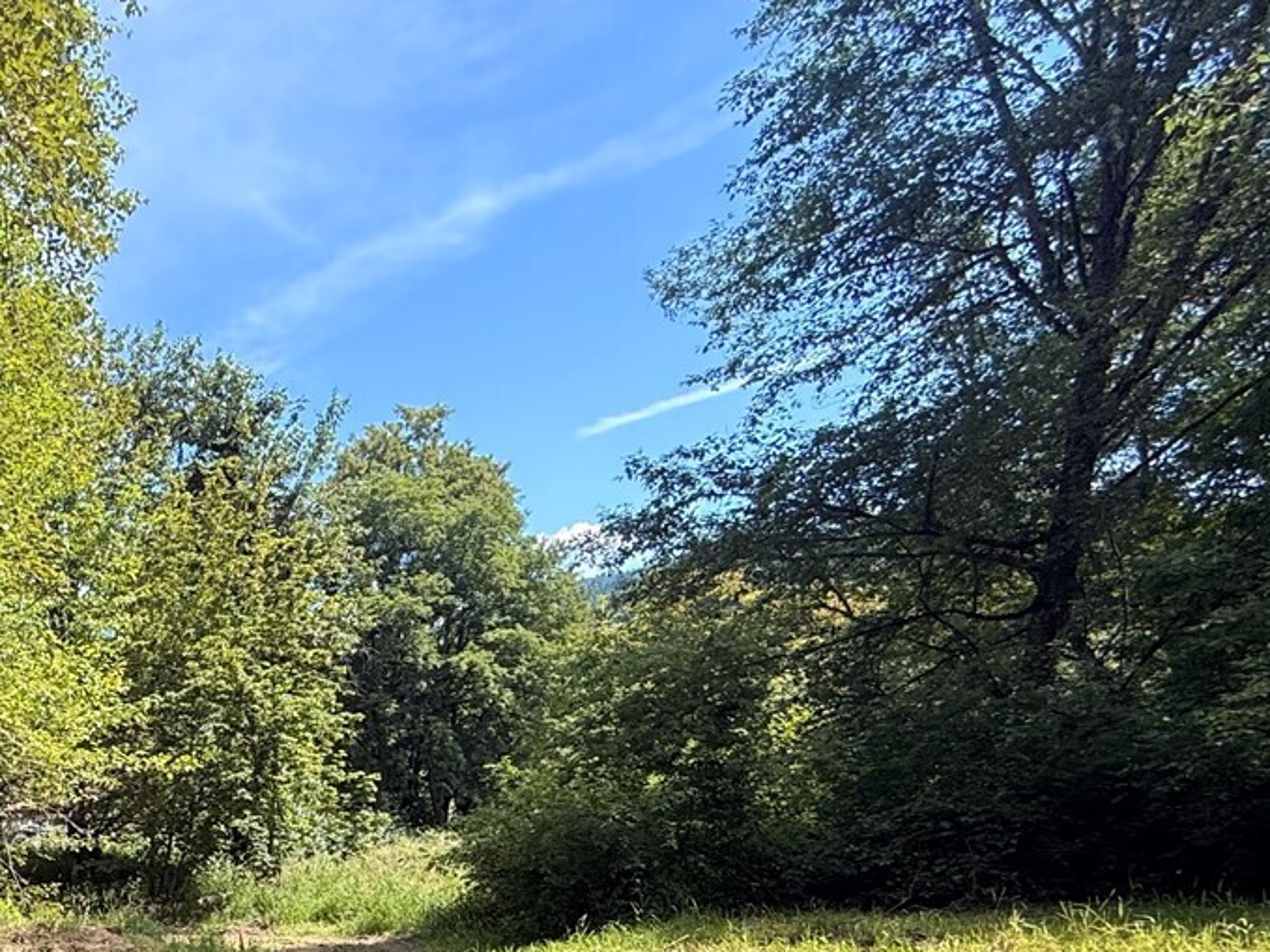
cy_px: 959
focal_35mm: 33
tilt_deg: -1.7
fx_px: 1210
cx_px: -180
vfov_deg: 38.0
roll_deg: +4.6
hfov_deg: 41.7
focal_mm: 2.22
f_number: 2.2
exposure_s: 1/448
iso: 50
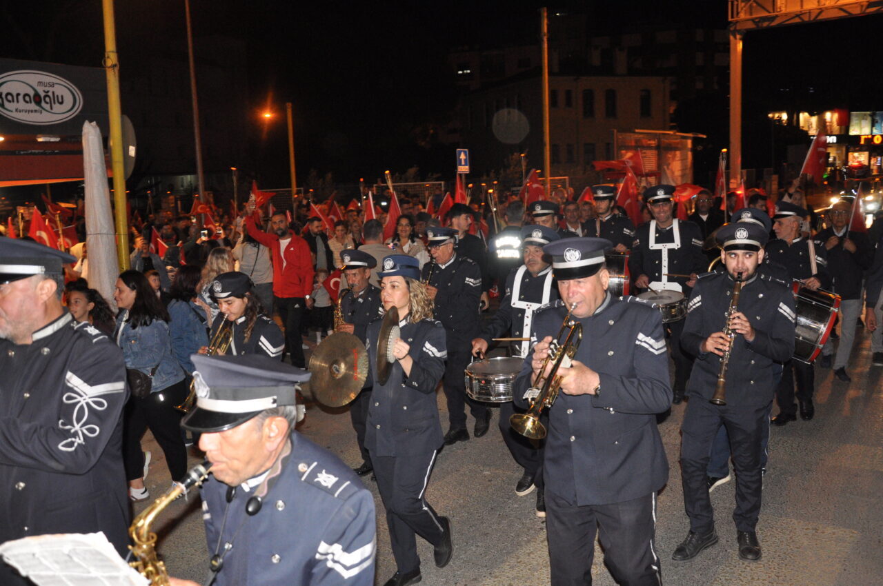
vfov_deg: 39.9
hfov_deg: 57.3
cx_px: 442
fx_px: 808
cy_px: 293
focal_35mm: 33
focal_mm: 22
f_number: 4.5
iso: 1250
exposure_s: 1/60
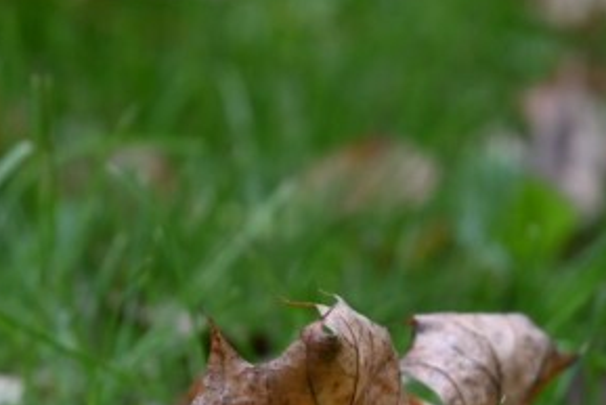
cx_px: 138
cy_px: 360
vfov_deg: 5.0
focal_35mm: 274
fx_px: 4614
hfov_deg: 7.5
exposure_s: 1/250
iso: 200
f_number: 5
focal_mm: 66
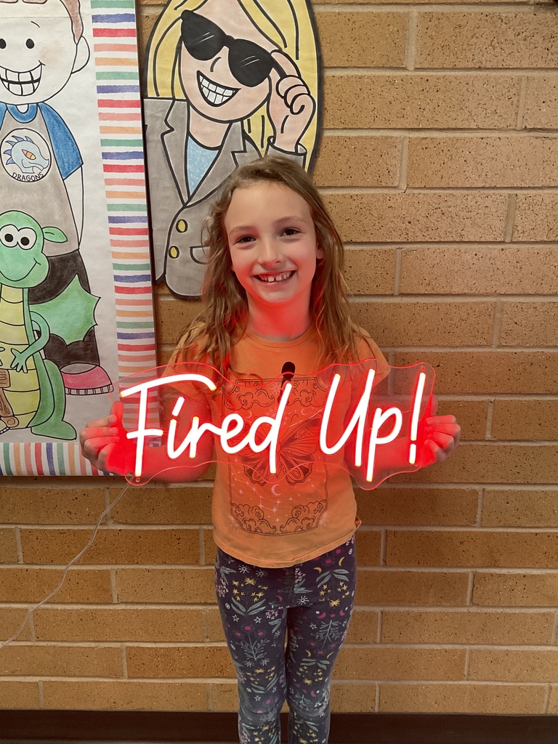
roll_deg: +0.0
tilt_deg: -16.6
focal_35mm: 29
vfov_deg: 61.7
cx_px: 279
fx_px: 623
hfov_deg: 48.2
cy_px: 372
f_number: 1.8
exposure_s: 1/60
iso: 160
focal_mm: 3
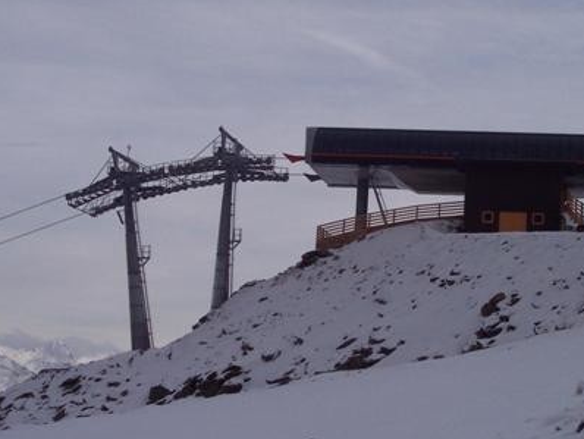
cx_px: 348
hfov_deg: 23.8
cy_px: 172
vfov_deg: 18.0
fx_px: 1384
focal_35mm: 82
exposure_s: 1/700
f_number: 5.6
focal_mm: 10.7
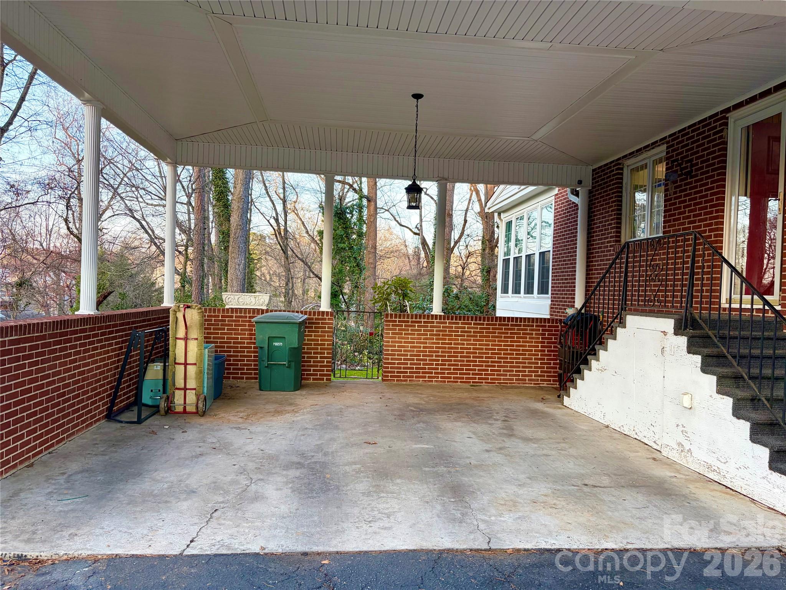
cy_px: 295
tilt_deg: -0.2
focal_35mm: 26
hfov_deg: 67.3
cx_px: 393
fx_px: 590
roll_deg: -1.0
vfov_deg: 53.1
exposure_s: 1/207
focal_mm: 5.96
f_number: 1.6
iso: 100
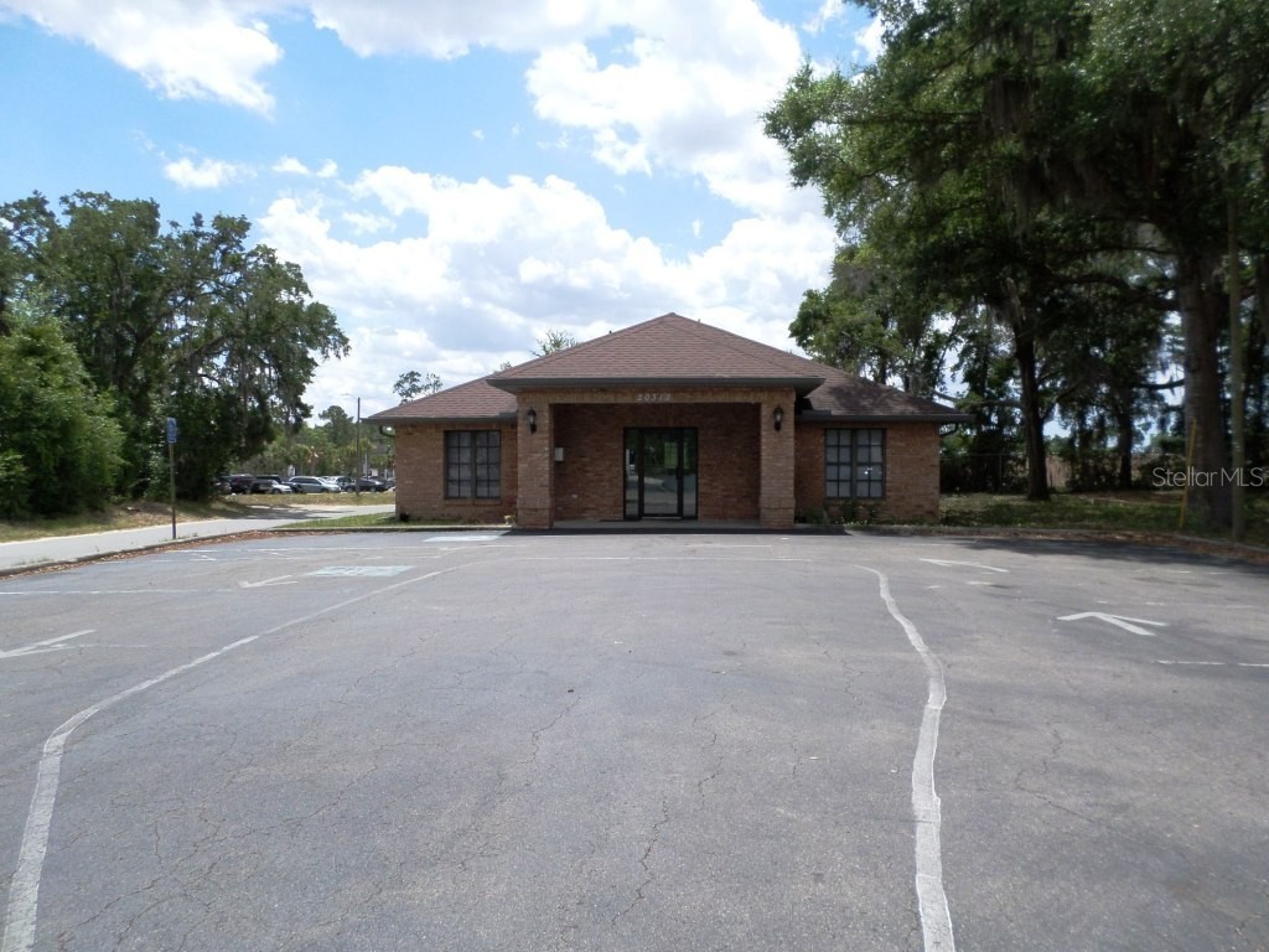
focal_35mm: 25
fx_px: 916
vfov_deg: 54.9
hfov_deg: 69.4
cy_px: 476
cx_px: 634
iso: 80
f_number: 2.5
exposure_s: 1/1500
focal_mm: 4.5
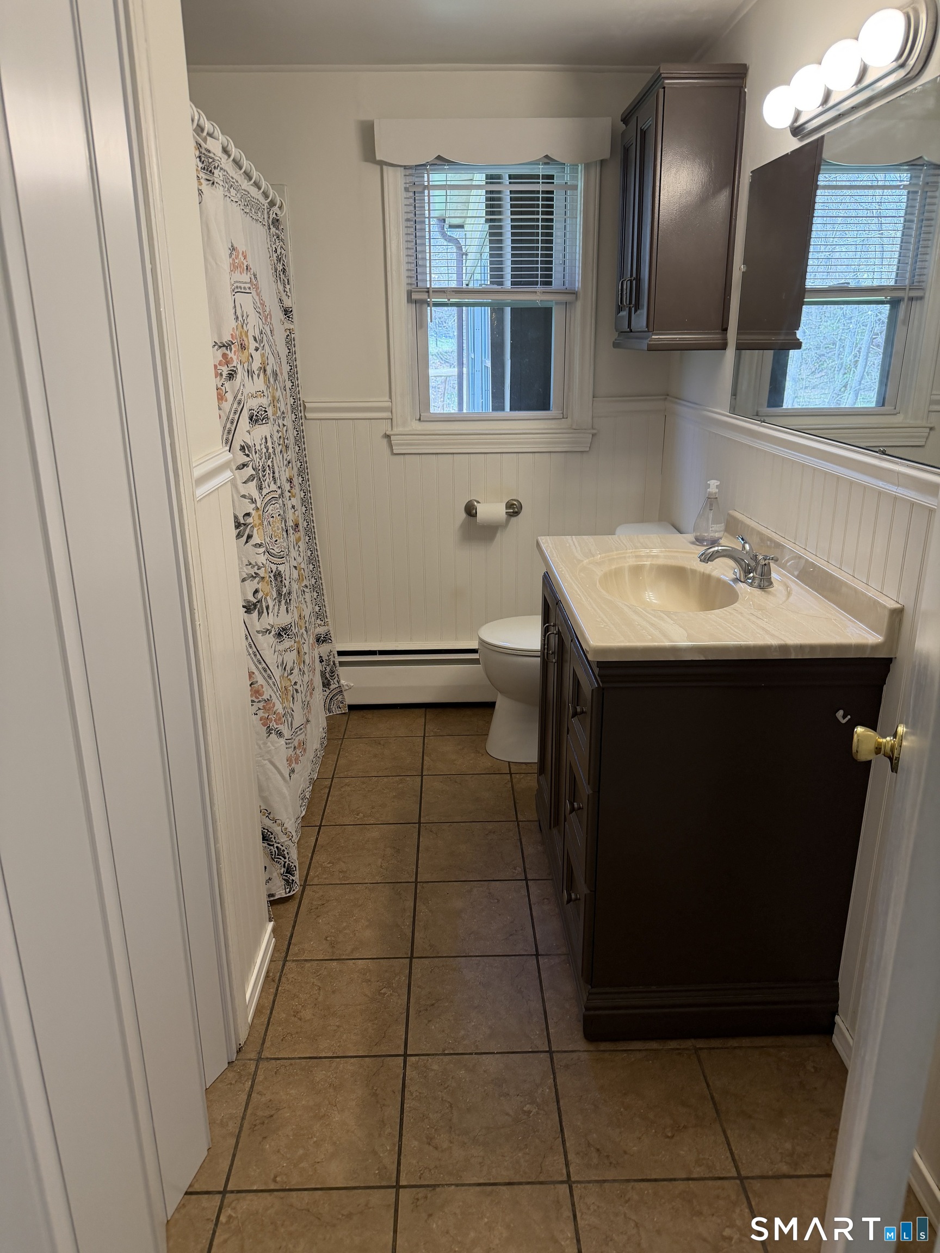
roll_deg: +2.1
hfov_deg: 56.8
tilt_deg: -19.4
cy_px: 626
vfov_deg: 71.6
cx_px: 470
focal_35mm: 24
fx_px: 869
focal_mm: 6.76
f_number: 1.78
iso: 160
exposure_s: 1/120
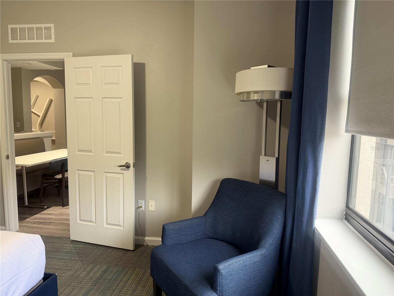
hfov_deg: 71.6
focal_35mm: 24
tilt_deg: -5.6
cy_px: 148
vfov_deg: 56.8
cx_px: 197
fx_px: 273
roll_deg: -0.5
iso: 250
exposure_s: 1/60
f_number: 1.78
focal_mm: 6.76
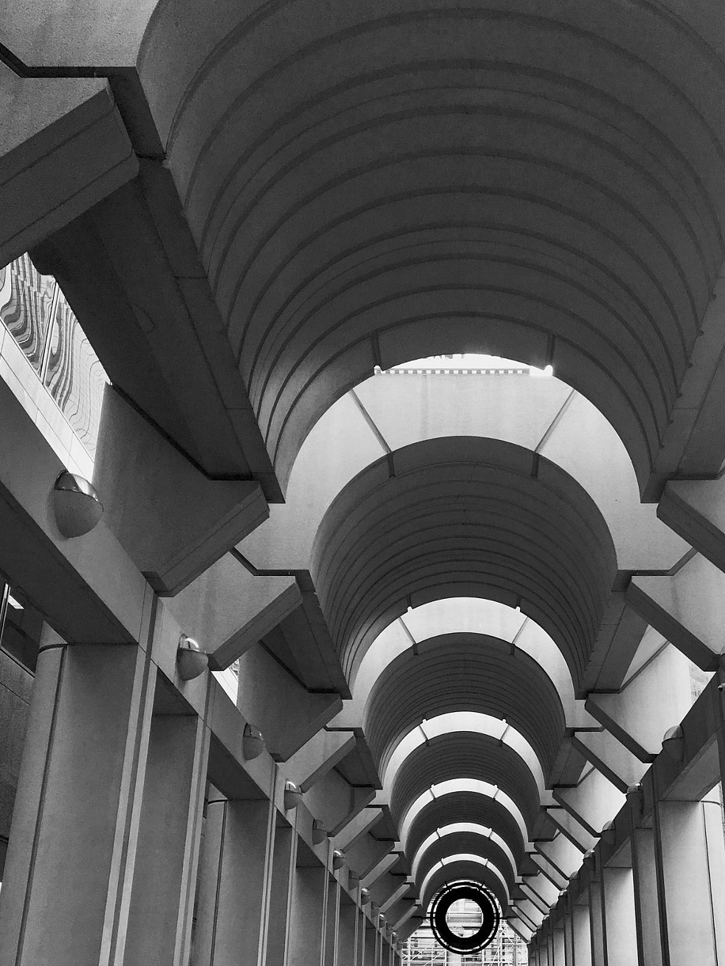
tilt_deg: +22.3
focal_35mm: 38
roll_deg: -0.9
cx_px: 460
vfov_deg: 48.5
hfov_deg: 37.5
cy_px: 607
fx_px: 1061
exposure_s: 1/40
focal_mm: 4.15
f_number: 2.2
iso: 32
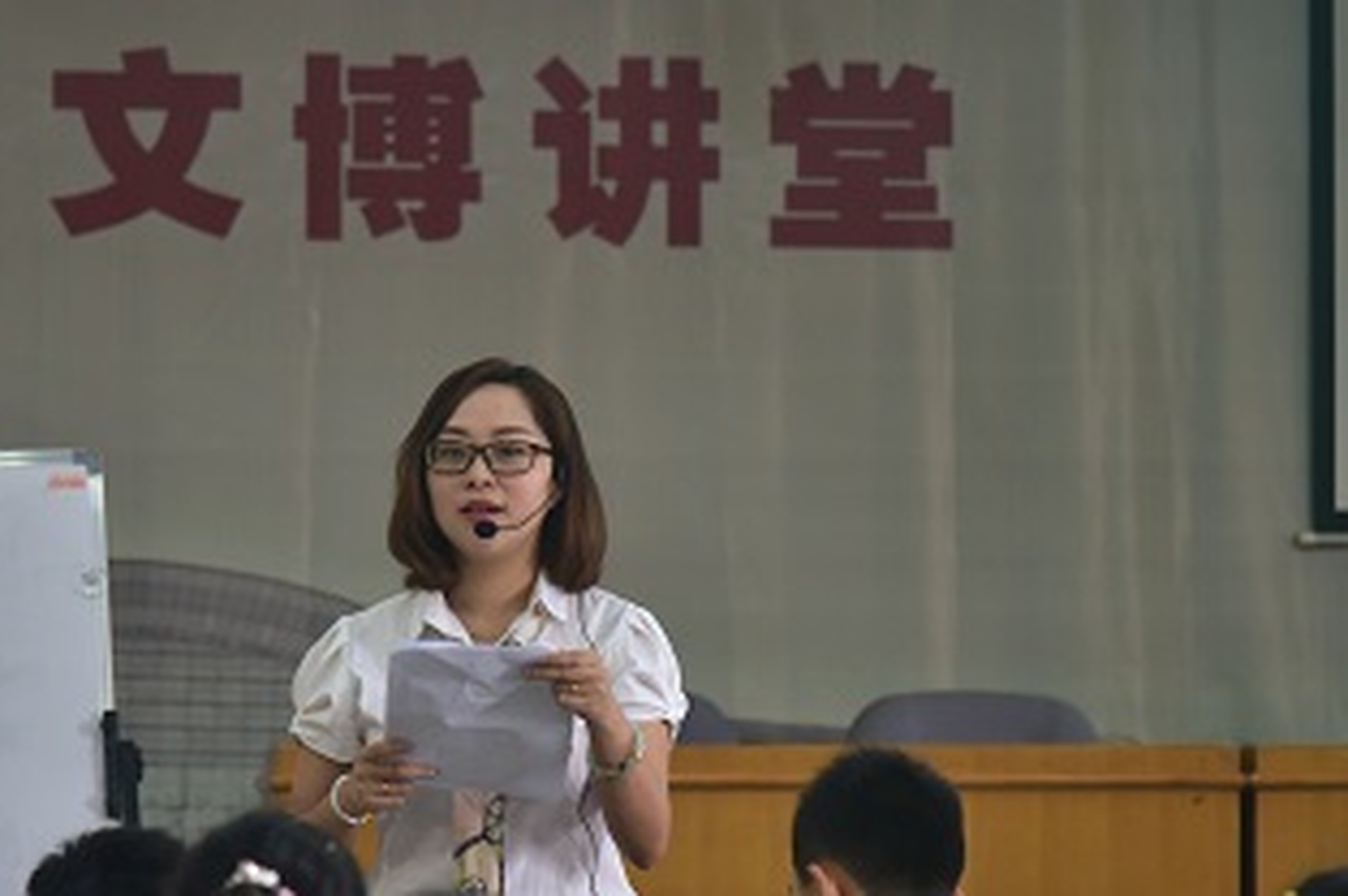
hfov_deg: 10.7
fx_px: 7182
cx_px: 495
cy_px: 579
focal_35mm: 192
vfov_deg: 7.1
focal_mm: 120
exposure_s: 1/40
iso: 900
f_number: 4
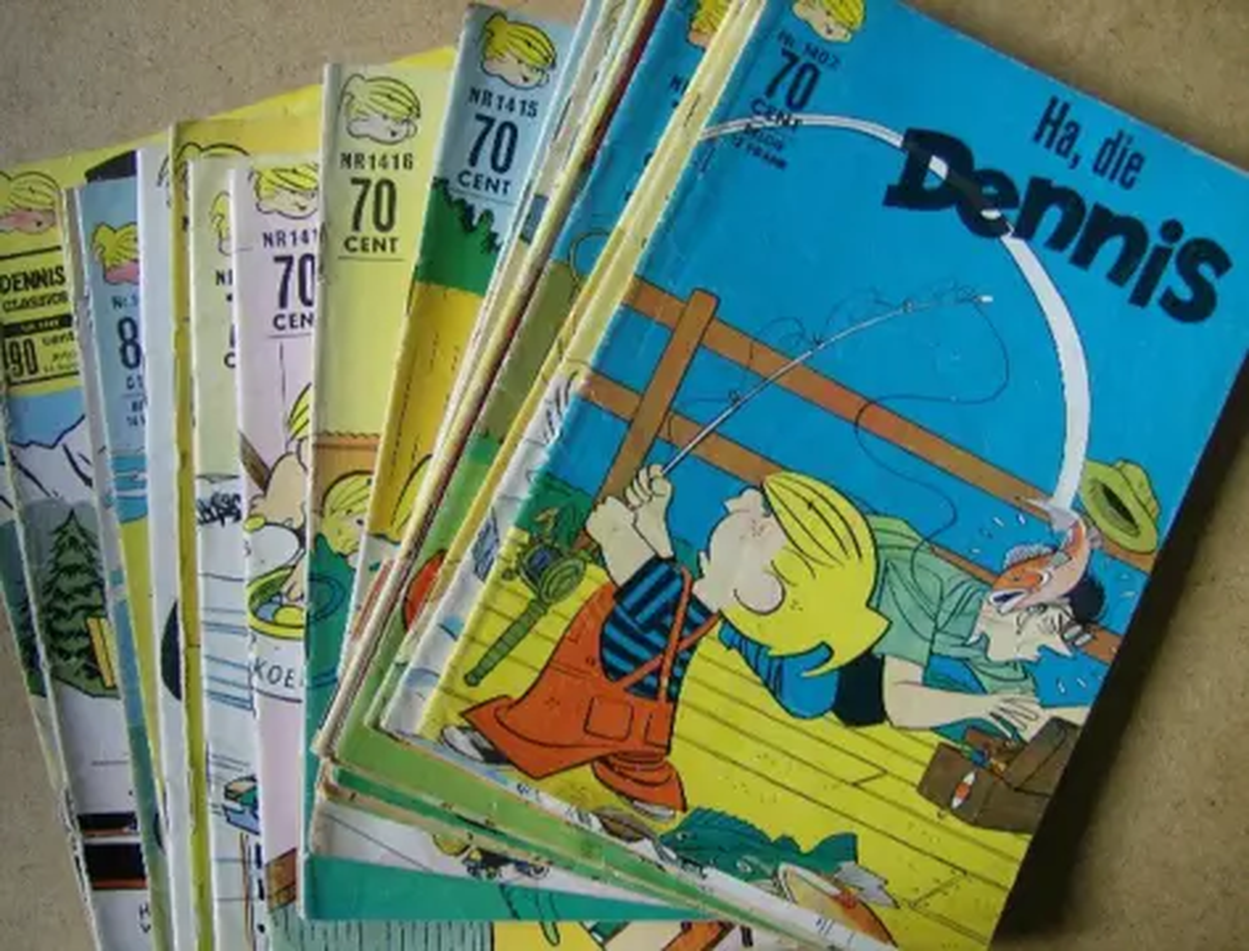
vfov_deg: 40.0
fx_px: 1306
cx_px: 624
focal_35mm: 36
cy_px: 476
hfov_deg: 51.1
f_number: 2.8
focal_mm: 6
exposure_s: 1/64
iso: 133
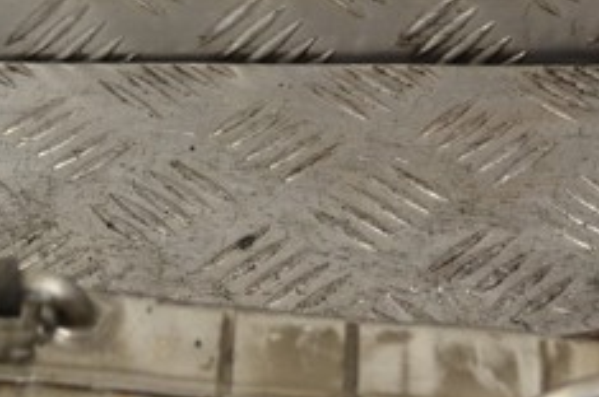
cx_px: 275
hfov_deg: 15.7
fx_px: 2177
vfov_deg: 10.4
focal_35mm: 131
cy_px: 191
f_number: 5.6
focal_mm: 32
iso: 400
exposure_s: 1/125
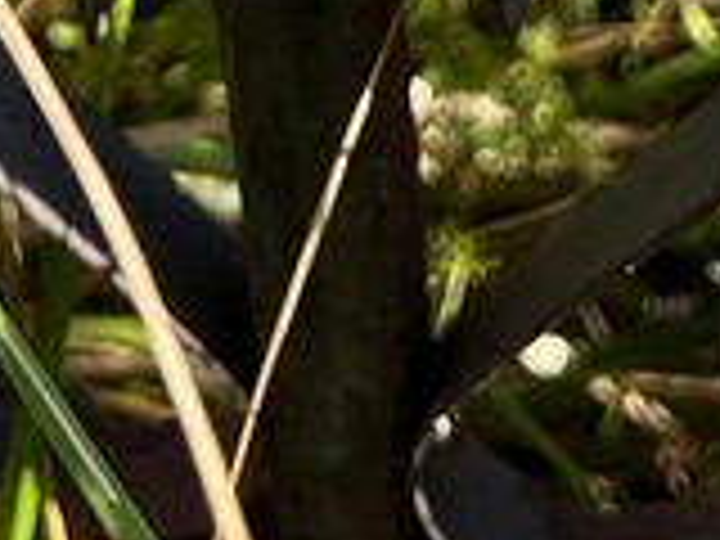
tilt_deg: -23.3
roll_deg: +7.0
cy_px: -657
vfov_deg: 10.2
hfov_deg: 15.1
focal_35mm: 130
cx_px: 243
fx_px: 2704
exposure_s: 1/909
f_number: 1.5
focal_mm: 5.7
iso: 50
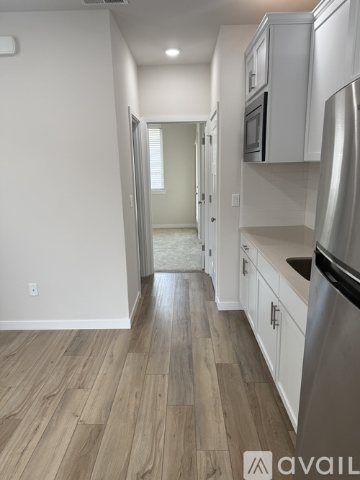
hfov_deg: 56.8
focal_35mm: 24
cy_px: 240
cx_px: 180
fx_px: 333
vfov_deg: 71.6
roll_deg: +0.2
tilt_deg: -13.3
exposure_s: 1/120
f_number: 1.78
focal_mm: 6.76
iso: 100
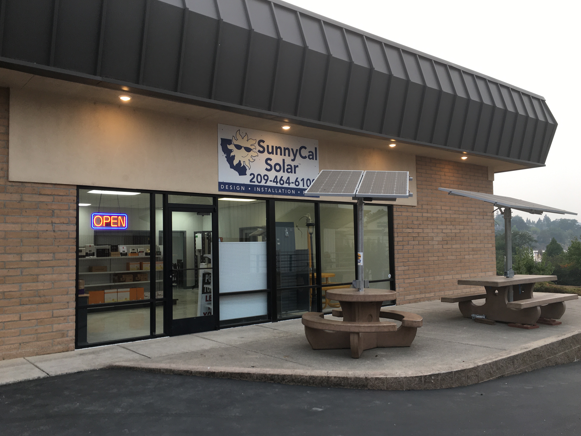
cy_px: 222
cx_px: 297
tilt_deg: +3.9
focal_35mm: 30
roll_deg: +1.5
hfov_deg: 60.0
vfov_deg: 46.8
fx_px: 503
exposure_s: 1/60
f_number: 2.2
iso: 32
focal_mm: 4.15
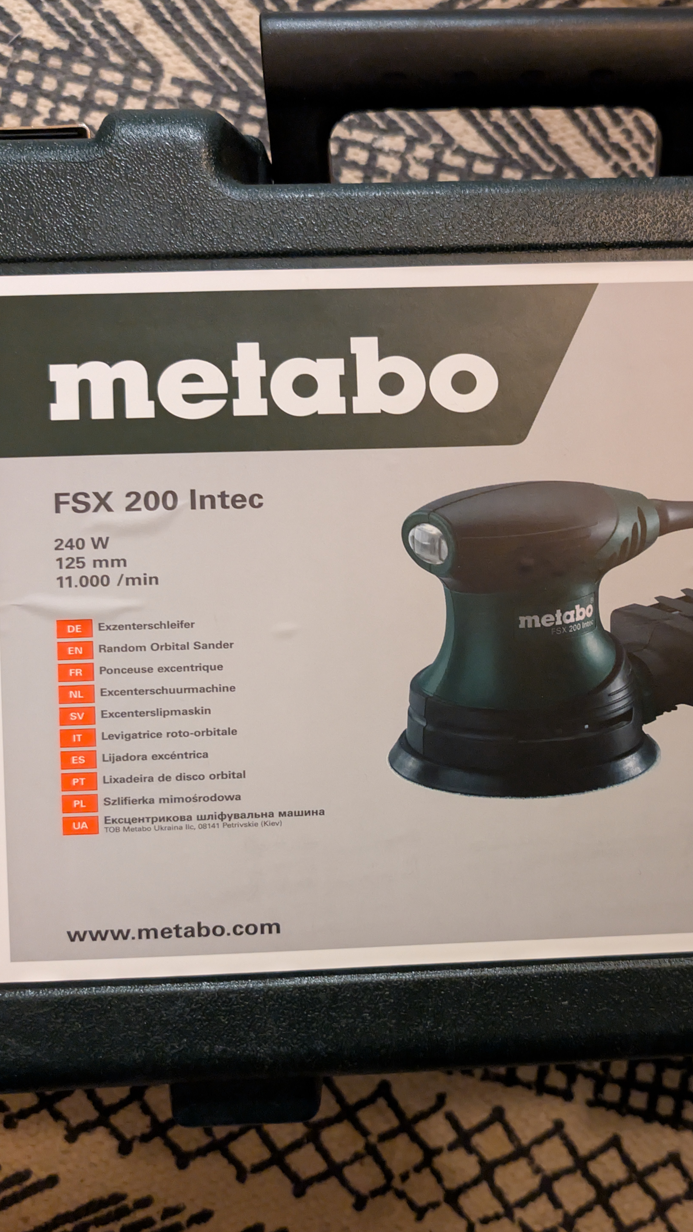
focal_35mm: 37
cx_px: 486
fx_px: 1209
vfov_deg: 54.0
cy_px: 631
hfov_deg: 31.6
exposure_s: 1/50
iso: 1075
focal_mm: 6.9
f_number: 1.68
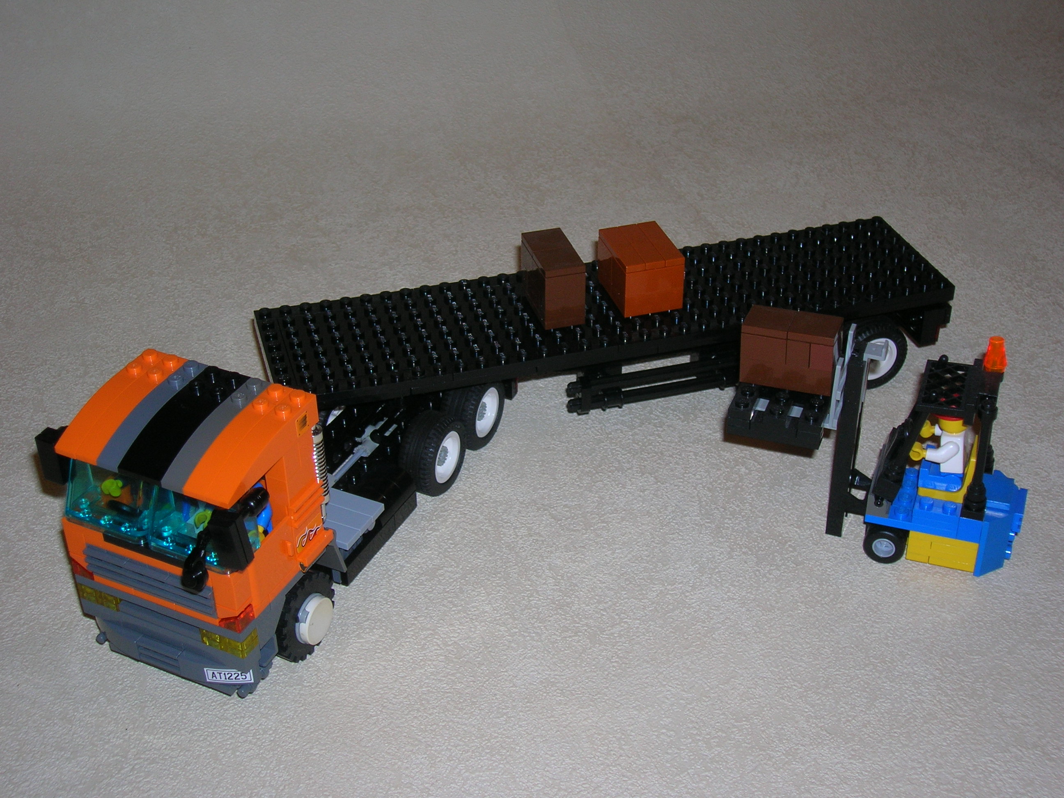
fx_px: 1414
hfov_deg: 41.2
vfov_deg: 31.5
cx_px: 532
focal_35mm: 46
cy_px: 399
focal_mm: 7.7
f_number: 3.2
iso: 50
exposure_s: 1/60.1
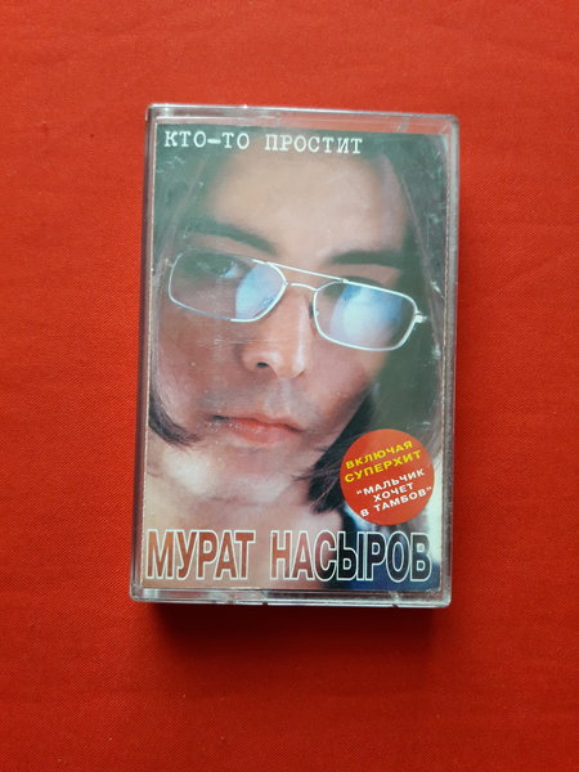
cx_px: 290
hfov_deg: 49.7
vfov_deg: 63.4
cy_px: 386
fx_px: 624
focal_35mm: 28
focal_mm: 3.7
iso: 160
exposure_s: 1/25
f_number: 1.9
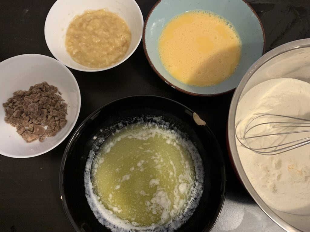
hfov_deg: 67.3
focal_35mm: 26
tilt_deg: -77.4
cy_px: 116
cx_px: 155
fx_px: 233
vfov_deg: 53.1
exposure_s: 1/25
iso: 320
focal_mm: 4.25
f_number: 1.8
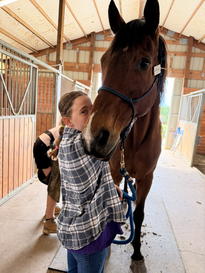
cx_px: 102
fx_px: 190
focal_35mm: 24
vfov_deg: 71.6
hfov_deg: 56.8
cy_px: 136
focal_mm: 6.76
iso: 320
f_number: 1.78
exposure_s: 1/120
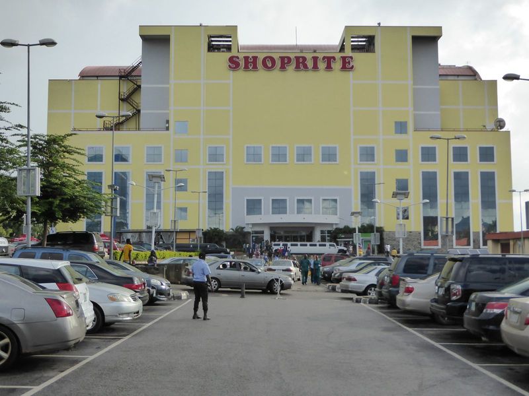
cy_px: 198
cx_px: 264
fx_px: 703
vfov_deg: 31.5
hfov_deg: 41.2
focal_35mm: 46
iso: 160
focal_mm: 7.8
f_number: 3.9
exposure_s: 1/500
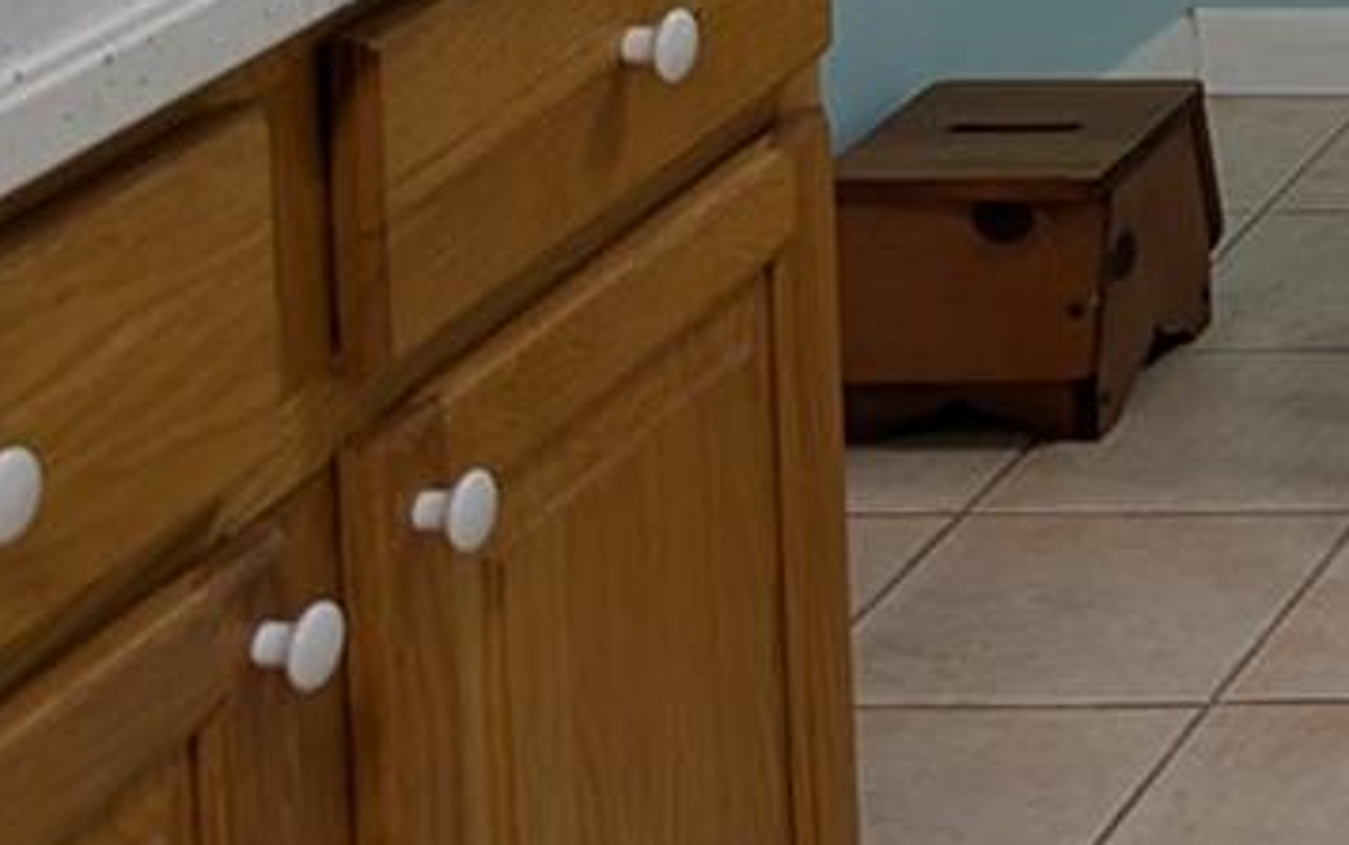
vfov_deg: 10.3
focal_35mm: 114
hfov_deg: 14.6
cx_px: 2804
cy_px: -1023
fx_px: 4194
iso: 38
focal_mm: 6.9
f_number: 1.68
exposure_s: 1/24
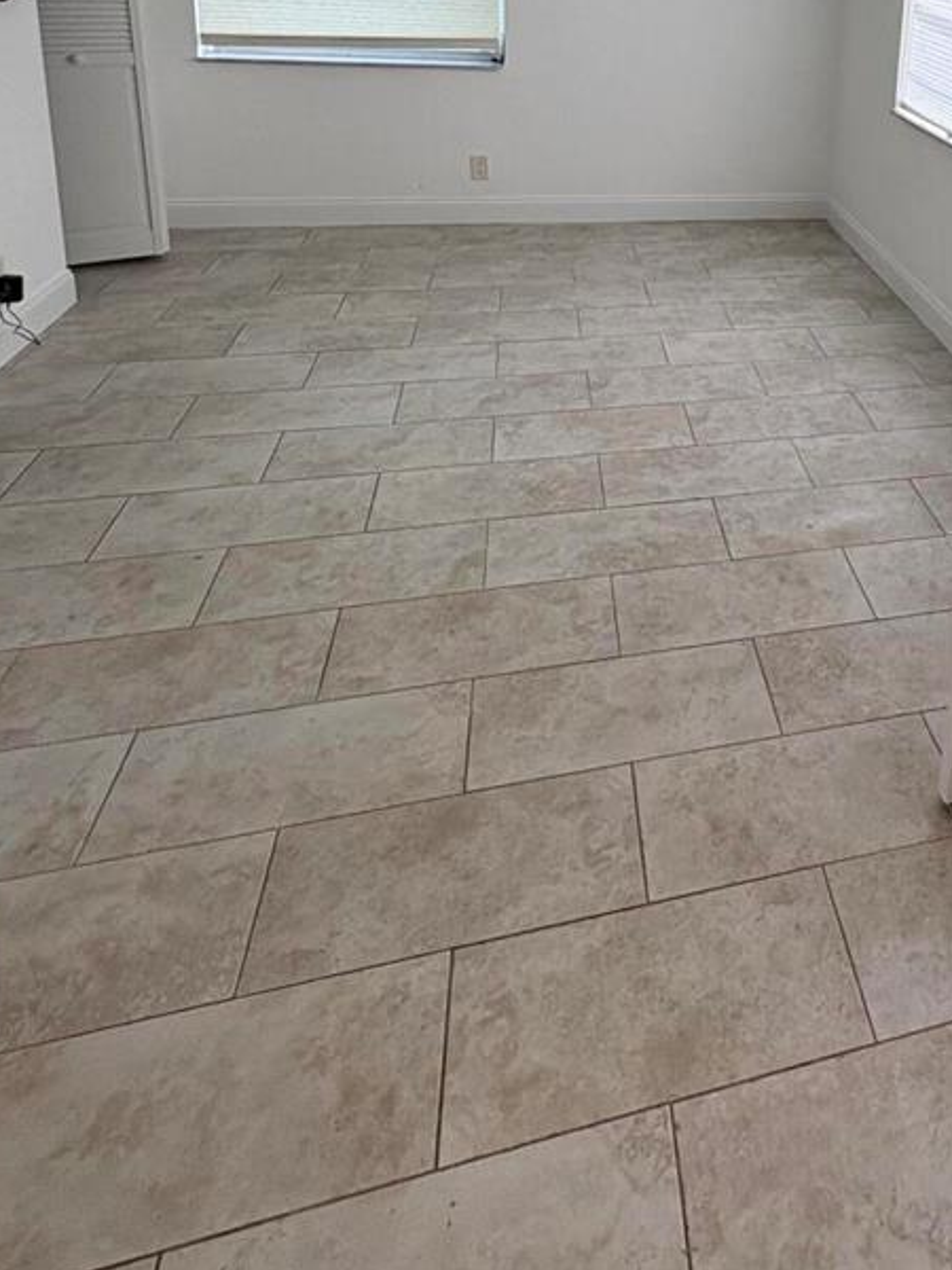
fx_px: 1027
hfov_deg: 45.0
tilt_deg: -13.9
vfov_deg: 56.5
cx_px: 865
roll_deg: -4.4
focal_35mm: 28
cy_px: 176
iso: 50
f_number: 2.2
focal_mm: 2.22
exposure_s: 1/130
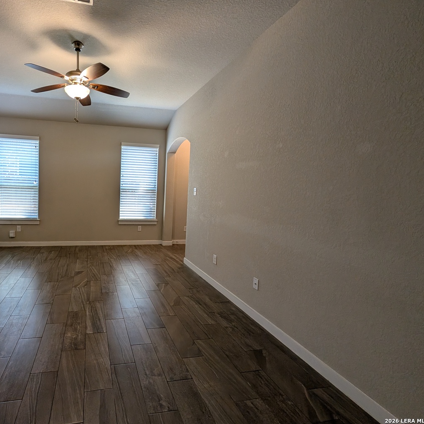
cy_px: 199
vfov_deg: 91.0
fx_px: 208
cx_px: 130
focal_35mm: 15
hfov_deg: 86.7
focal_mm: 2.02
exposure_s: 1/120
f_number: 1.7
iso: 103
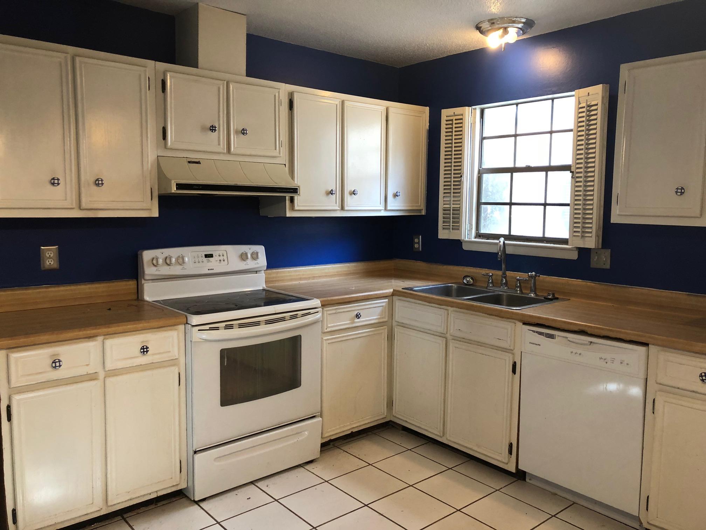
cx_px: 353
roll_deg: -0.7
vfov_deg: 49.7
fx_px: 571
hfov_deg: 63.4
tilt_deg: -7.2
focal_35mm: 28
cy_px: 265
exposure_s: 1/15
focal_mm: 3.99
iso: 50
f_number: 1.8
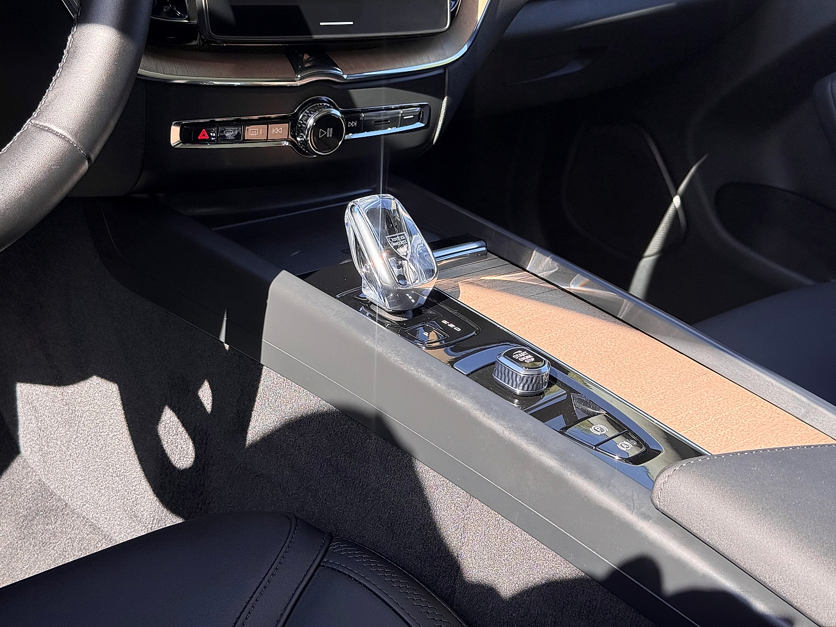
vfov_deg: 30.3
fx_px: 1159
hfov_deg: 39.7
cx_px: 418
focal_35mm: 48
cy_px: 314
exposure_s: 1/509
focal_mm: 6.76
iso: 80
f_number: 1.78
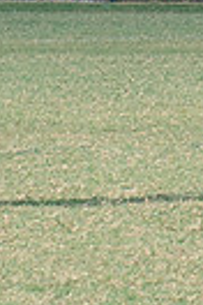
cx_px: 772
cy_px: -120
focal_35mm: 977
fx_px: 8263
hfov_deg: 1.4
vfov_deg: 2.1
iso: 250
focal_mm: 70
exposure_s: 1/800
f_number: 5.6
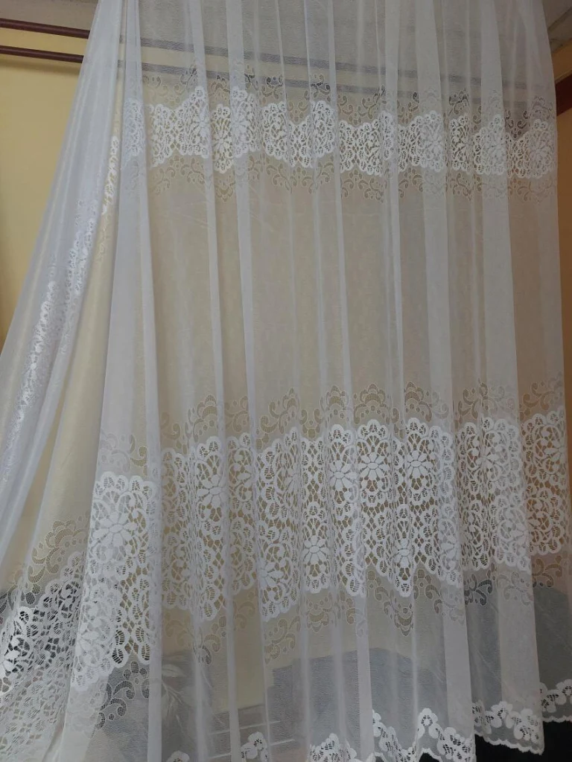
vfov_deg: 69.4
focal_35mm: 25
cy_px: 381
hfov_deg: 54.9
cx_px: 286
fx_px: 551
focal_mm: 5.23
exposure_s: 1/50
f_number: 1.8
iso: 320
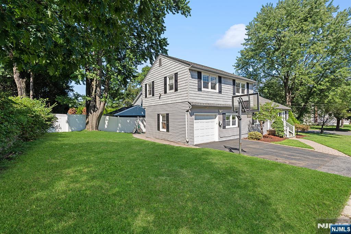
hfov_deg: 96.8
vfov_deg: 73.7
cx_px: 176
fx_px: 156
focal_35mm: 16
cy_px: 117
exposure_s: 1/50
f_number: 8
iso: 100
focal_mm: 16
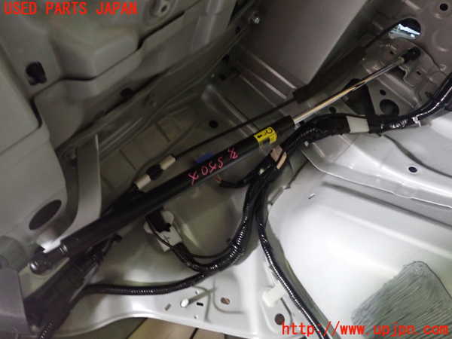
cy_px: 170
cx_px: 226
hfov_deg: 56.8
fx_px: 418
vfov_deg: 44.2
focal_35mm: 32
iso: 800
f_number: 2.4
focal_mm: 5.79
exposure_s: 1/13
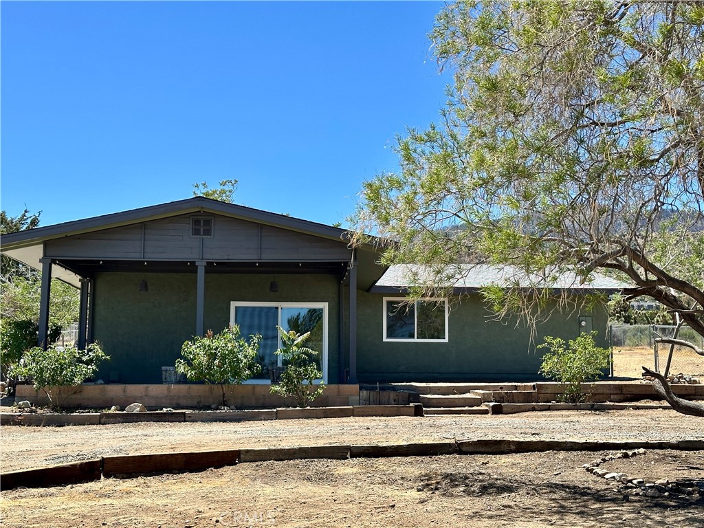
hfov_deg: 39.7
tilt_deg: +8.2
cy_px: 264
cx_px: 352
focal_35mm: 48
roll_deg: -0.2
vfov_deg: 30.3
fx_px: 976
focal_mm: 6.86
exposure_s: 1/3058
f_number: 1.78
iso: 64
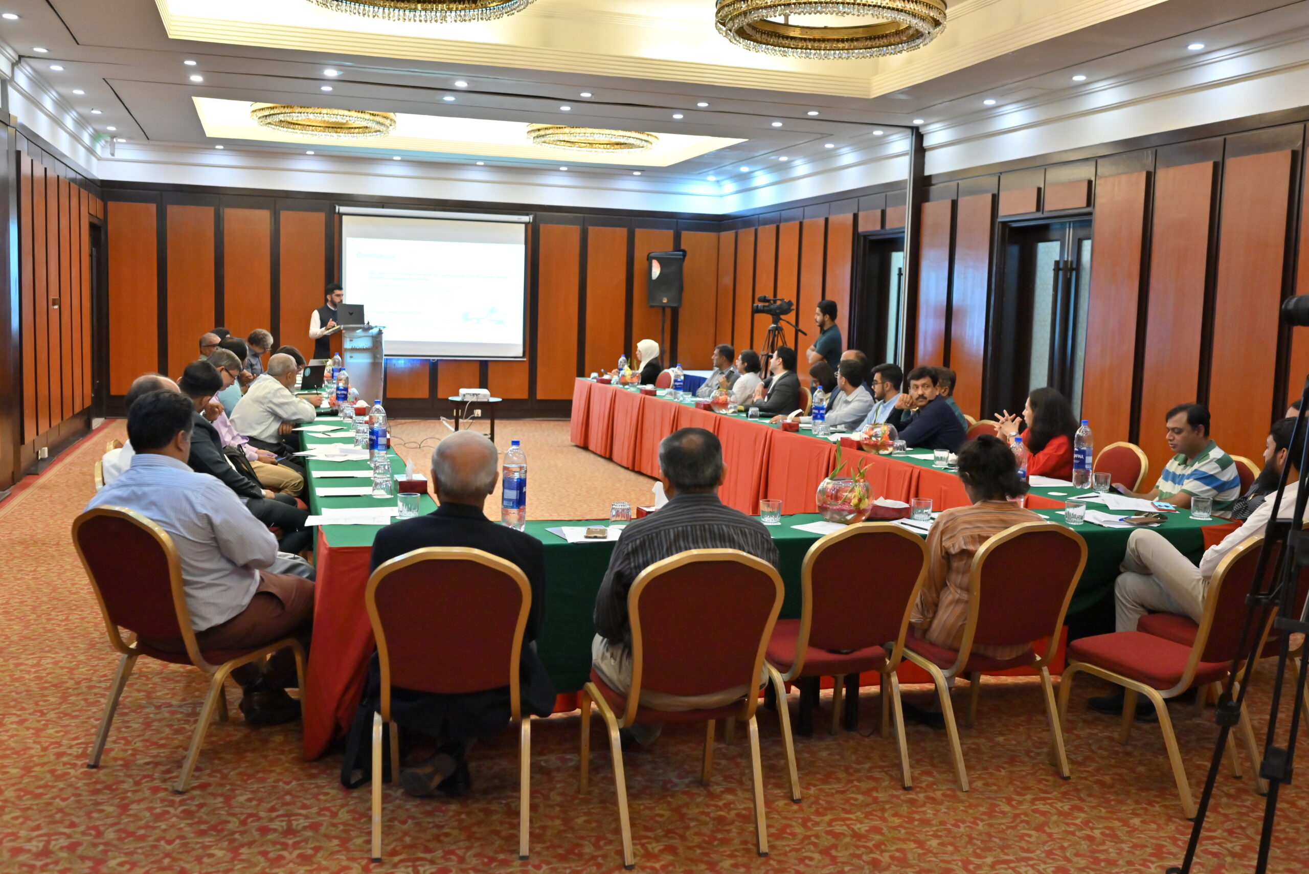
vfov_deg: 37.9
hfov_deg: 54.4
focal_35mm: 35
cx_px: 654
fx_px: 1273
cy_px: 437
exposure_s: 1/160
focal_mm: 35
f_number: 3.2
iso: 2000
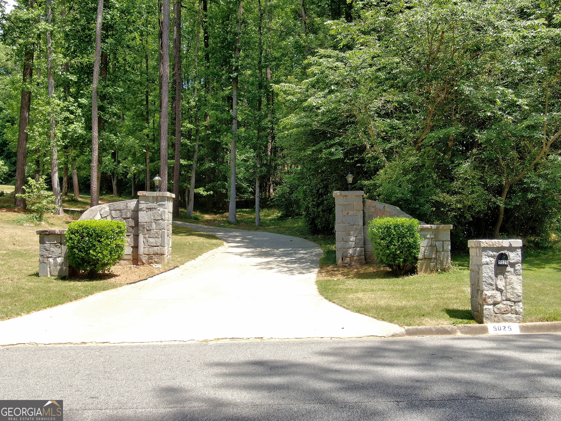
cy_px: 210
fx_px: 583
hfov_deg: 51.4
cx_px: 280
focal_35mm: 36
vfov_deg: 39.7
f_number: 3.3
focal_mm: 6.21
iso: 100
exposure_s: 1/400
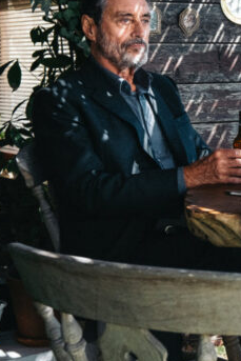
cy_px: 98
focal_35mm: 98
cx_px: 313
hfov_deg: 13.5
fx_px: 983
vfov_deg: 20.7
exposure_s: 1/2000
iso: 800
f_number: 4.5
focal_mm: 28.3
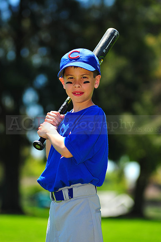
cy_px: 121
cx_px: 80
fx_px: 1209
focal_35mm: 180
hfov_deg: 7.6
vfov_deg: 11.4
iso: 200
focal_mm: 180
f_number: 5
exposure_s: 1/640
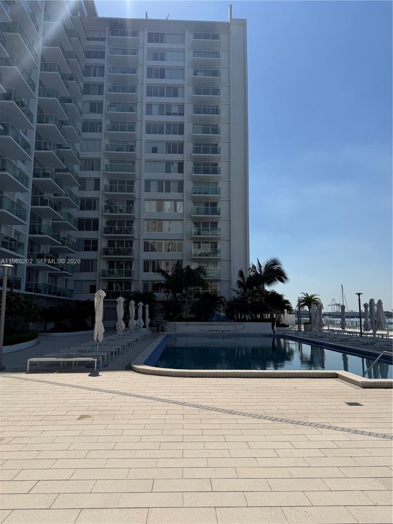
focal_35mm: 24
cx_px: 196
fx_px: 363
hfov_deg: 56.8
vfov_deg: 71.6
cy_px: 262
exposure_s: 1/11905
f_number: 1.78
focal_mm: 6.76
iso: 80
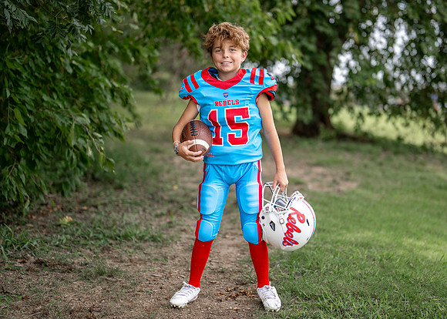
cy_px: 162
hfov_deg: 30.8
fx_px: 810
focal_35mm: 64
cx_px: 239
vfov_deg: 22.3
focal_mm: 50
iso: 100
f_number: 1.2
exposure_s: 1/2500
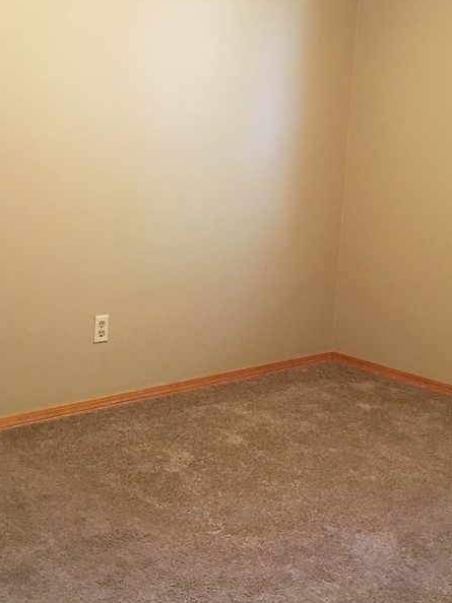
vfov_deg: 37.9
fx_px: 871
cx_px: 227
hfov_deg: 29.1
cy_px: 222
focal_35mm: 50
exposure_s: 1/30
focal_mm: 4.15
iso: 160
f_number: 2.2
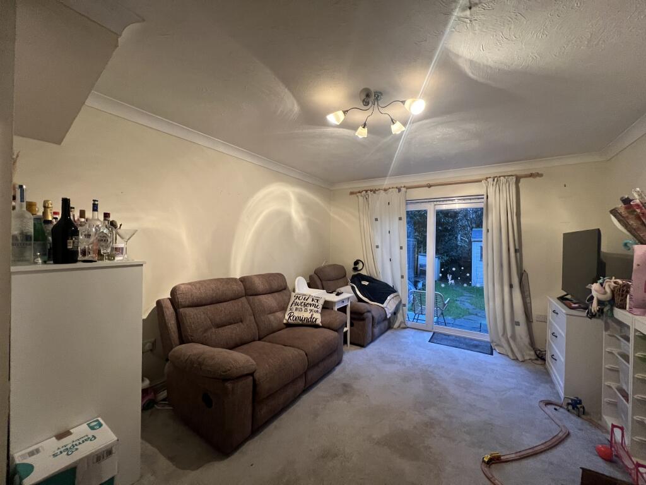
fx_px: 243
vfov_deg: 89.9
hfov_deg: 106.2
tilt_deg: +0.3
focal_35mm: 13
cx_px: 323
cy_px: 242
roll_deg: -0.9
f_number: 1.8
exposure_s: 1/50
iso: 400
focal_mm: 1.57
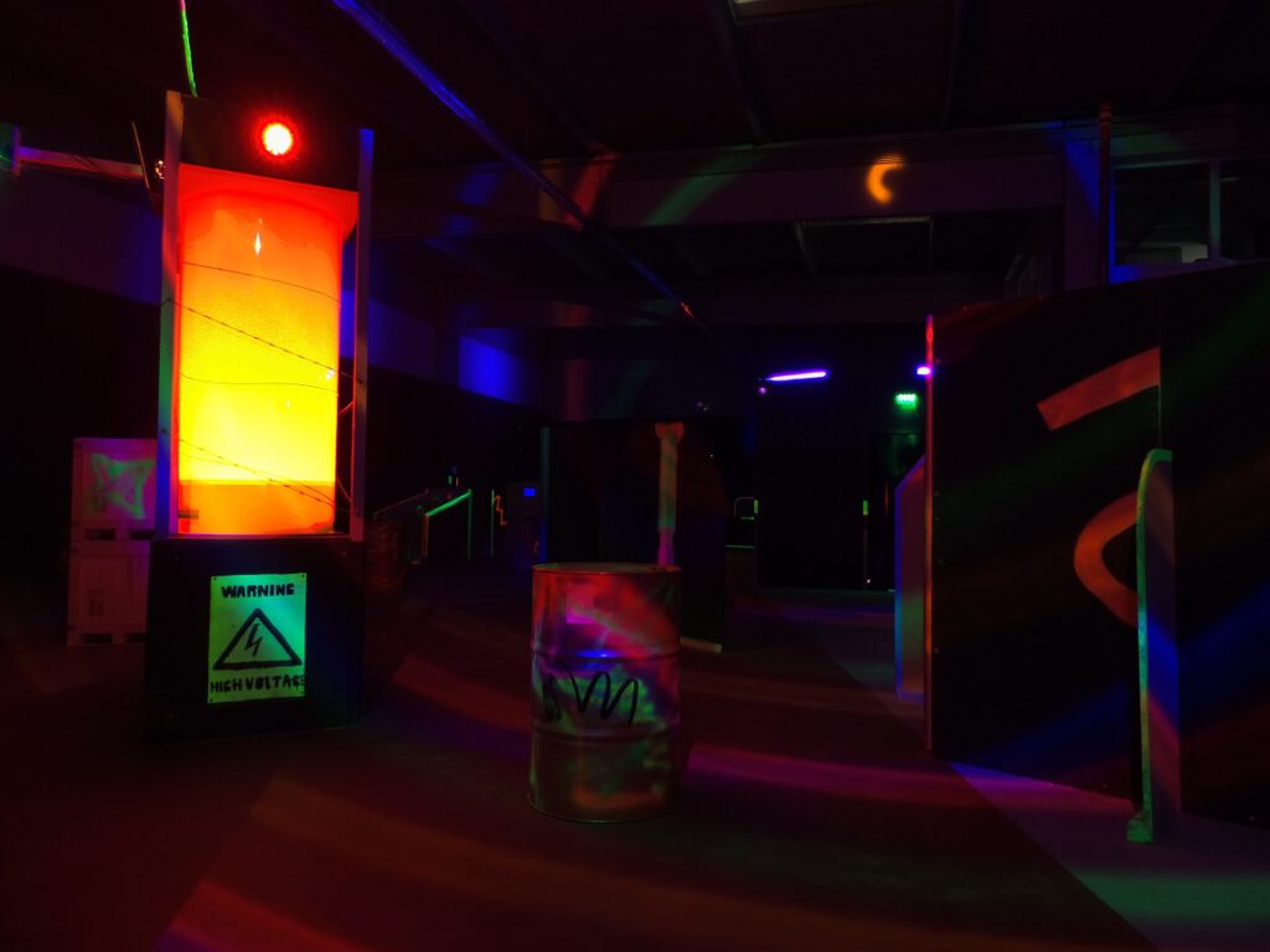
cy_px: 476
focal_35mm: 23
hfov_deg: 73.9
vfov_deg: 58.9
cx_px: 635
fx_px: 844
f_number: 2.8
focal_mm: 4.1
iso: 100
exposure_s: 10
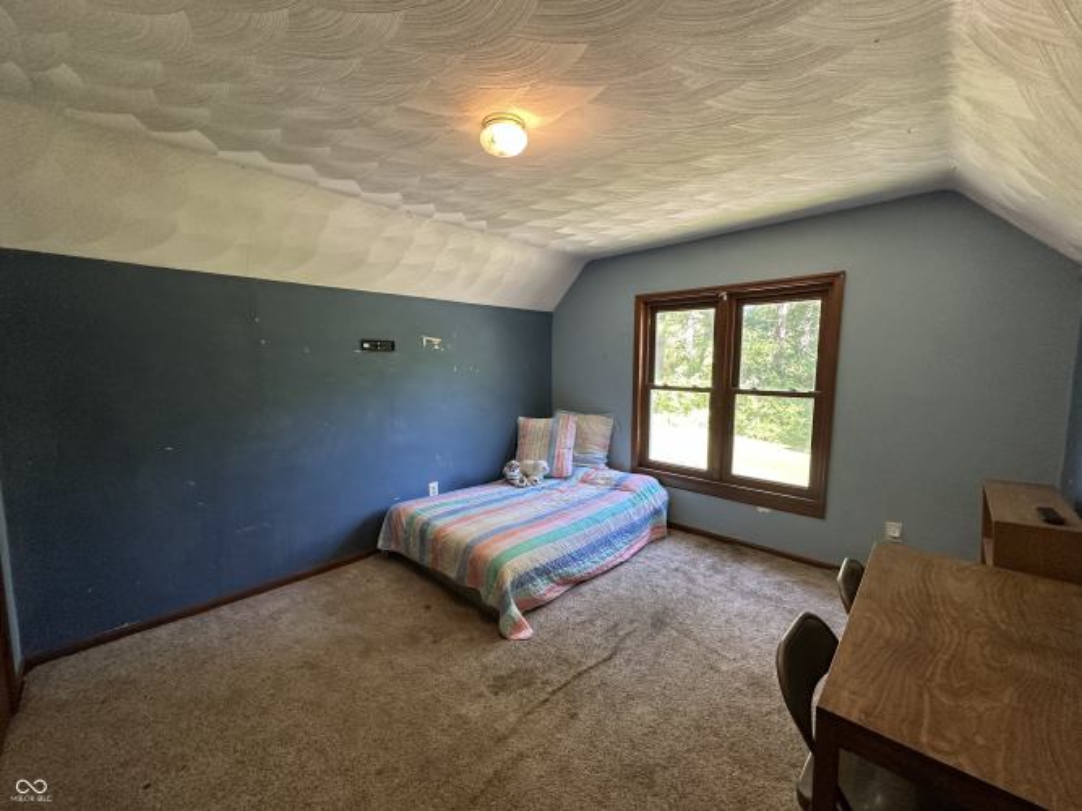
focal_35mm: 14
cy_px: 406
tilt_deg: -5.3
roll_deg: -1.1
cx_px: 541
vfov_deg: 85.7
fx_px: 438
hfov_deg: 102.1
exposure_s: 1/120
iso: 320
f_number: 2.2
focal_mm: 2.22
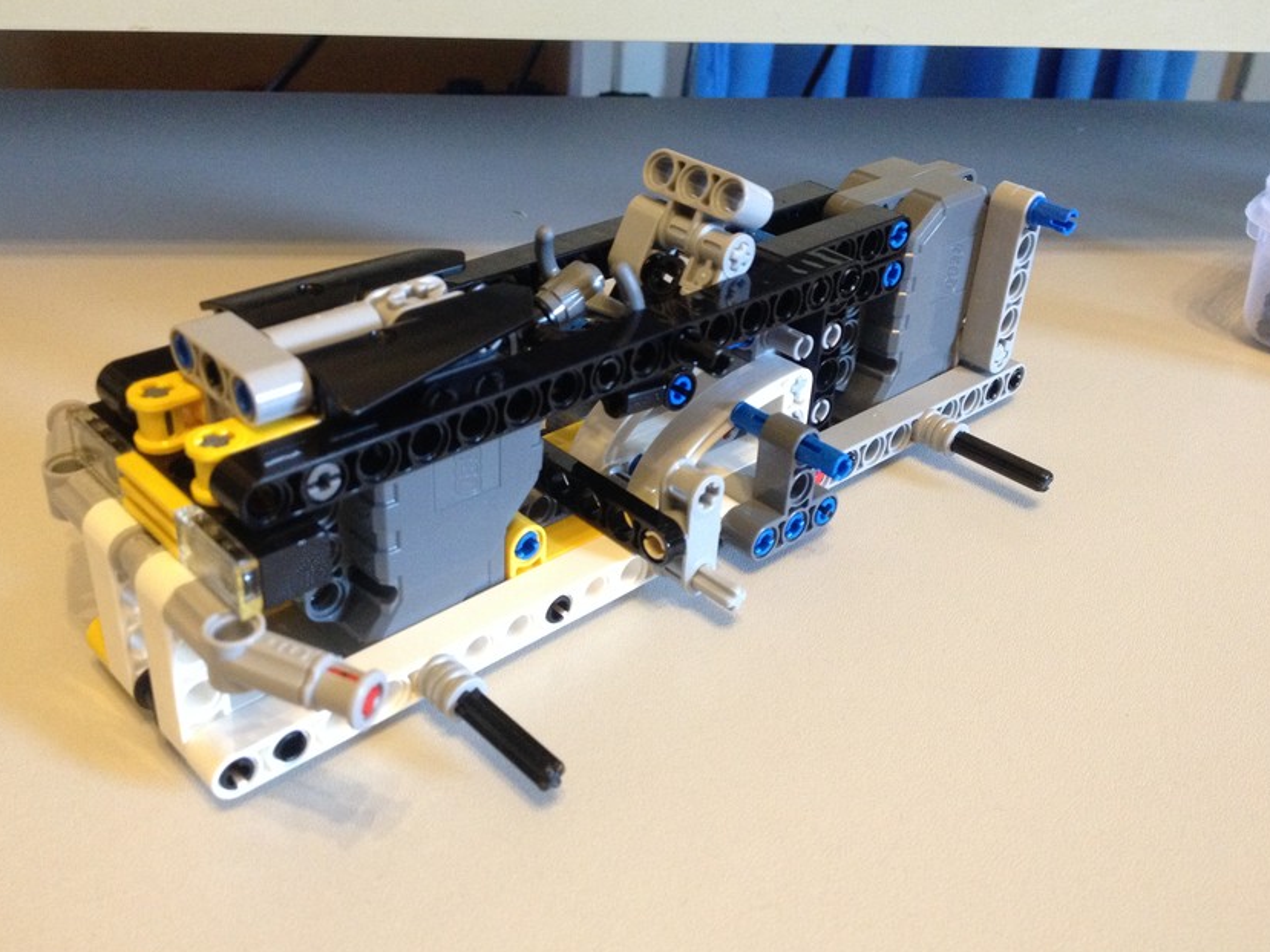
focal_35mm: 38
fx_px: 1394
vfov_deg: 37.7
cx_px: 607
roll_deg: -1.8
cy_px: 455
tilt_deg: -29.1
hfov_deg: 49.0
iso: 320
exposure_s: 1/20
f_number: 2.4
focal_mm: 4.28
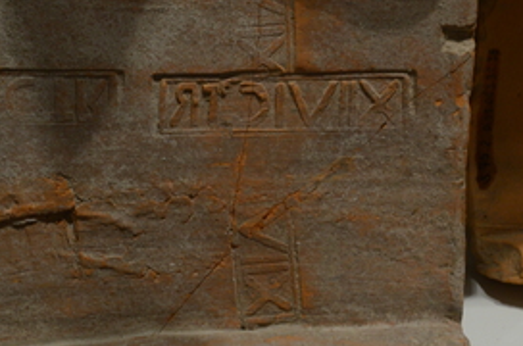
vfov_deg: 7.2
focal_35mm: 189
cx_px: 137
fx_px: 2739
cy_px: 105
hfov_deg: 10.9
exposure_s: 1/50
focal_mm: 78
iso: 1250
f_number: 5.3
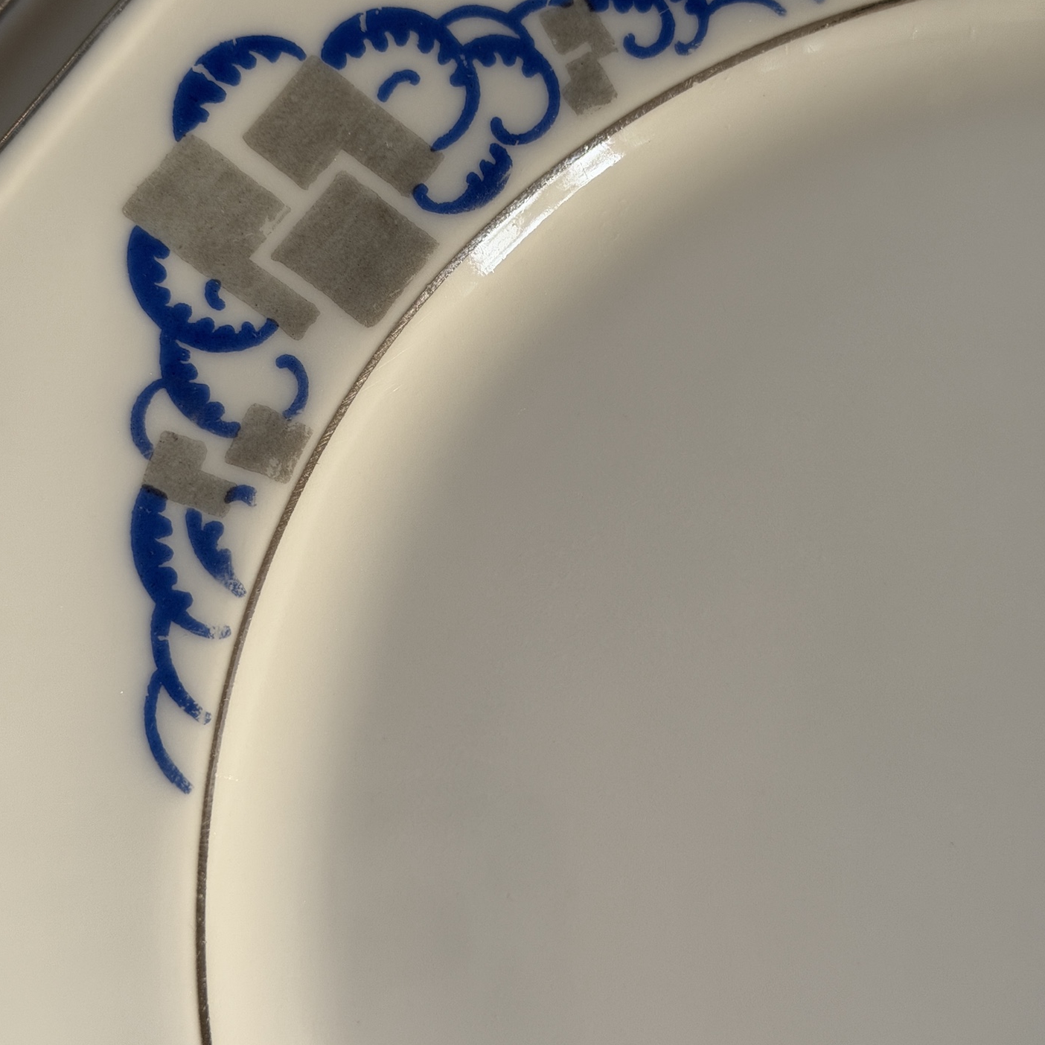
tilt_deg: -74.0
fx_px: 1981
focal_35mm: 58
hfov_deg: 29.6
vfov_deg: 29.5
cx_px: 520
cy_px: 408
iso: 100
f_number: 1.78
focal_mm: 6.76
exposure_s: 1/86
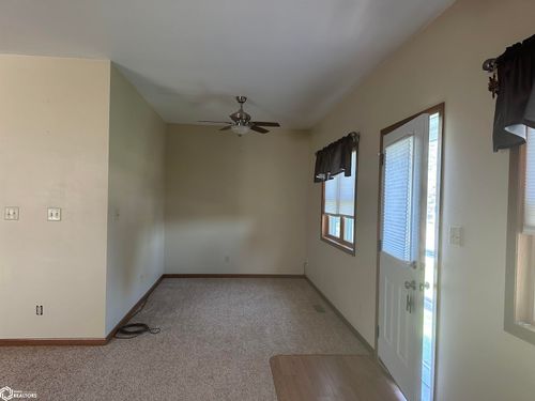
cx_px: 268
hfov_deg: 71.6
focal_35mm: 24
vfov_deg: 56.8
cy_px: 200
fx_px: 371
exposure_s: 1/121
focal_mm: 6.86
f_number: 1.78
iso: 200
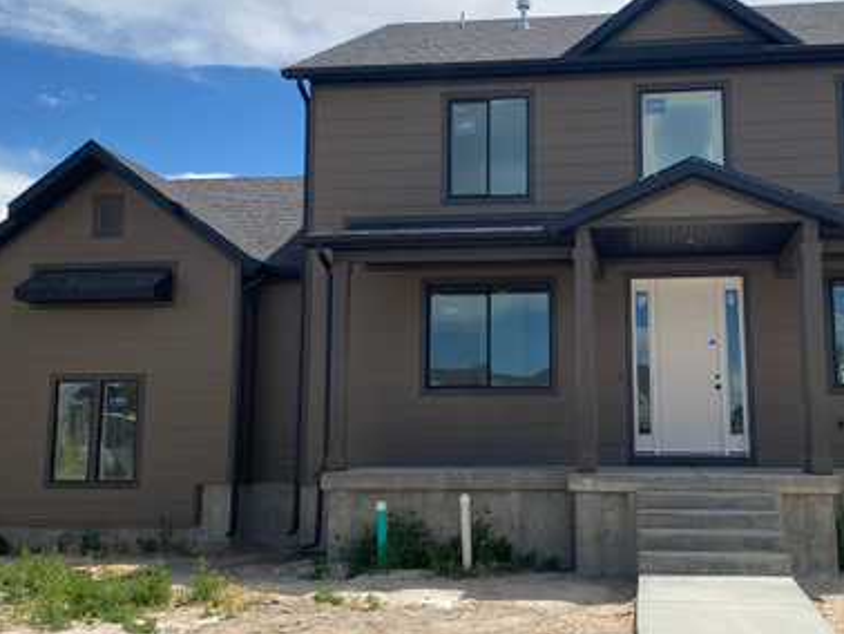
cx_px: 529
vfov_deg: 32.9
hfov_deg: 42.6
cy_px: 279
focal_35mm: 44
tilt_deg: +9.4
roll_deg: +1.0
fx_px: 1073
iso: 32
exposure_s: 1/5025
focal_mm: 4.25
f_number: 1.8
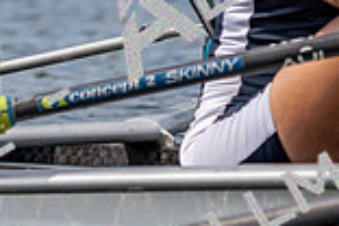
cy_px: -123
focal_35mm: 744
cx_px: -70
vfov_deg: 1.8
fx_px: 7005
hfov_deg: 2.8
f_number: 5.6
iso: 250
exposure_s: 1/1600
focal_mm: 200
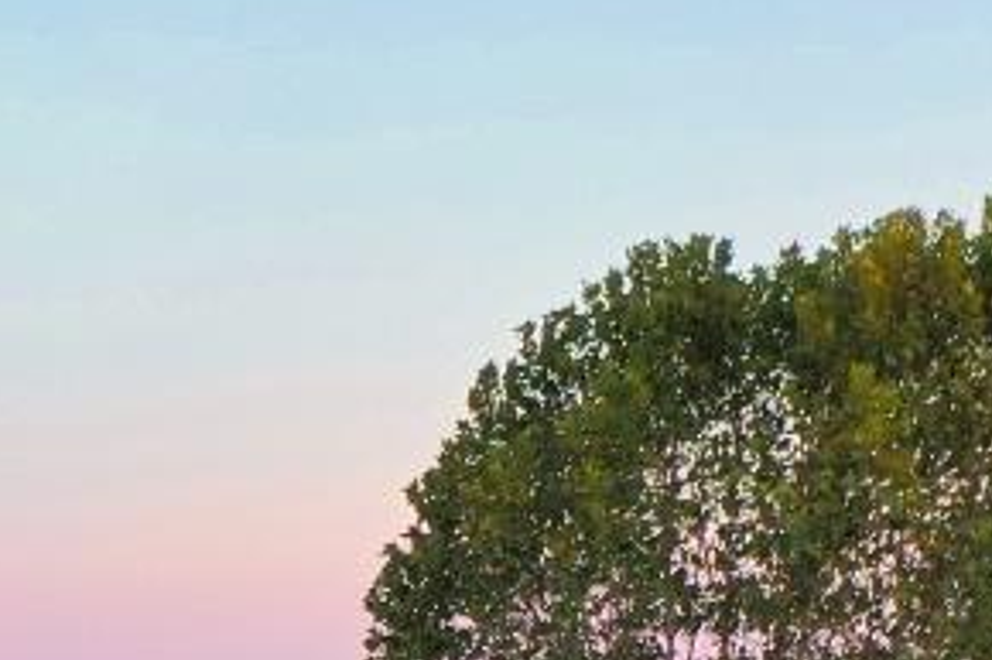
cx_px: -691
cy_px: 1395
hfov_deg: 13.0
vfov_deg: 8.8
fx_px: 3993
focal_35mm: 145
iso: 100
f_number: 3.2
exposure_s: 1/30
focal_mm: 10.26
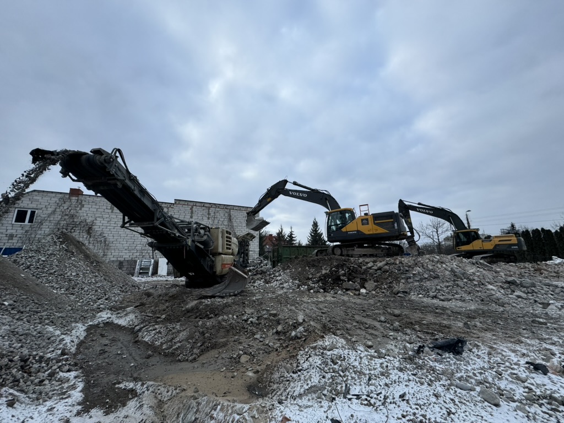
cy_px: 212
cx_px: 282
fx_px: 228
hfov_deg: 102.1
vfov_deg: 85.7
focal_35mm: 14
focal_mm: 2.22
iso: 40
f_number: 2.2
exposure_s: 1/448
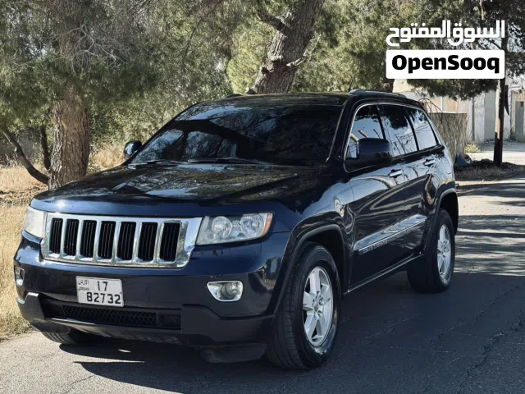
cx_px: 262
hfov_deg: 39.7
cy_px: 197
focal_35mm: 48
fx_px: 728
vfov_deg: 30.3
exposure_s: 1/1475
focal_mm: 6.86
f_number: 1.78
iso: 80
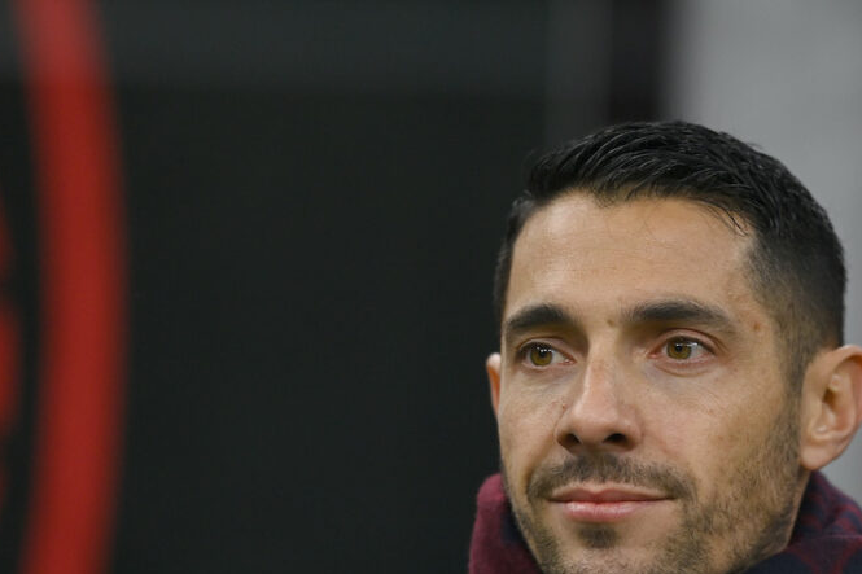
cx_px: 656
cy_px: 411
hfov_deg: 3.3
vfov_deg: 2.2
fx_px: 14745
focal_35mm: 616
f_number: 3.2
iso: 2000
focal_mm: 400
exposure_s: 1/1600
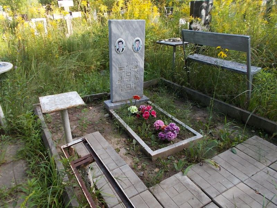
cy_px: 104
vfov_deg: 53.1
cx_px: 138
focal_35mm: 26
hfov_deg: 67.3
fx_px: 208
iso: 80
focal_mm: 4.6
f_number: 3.2
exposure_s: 1/160
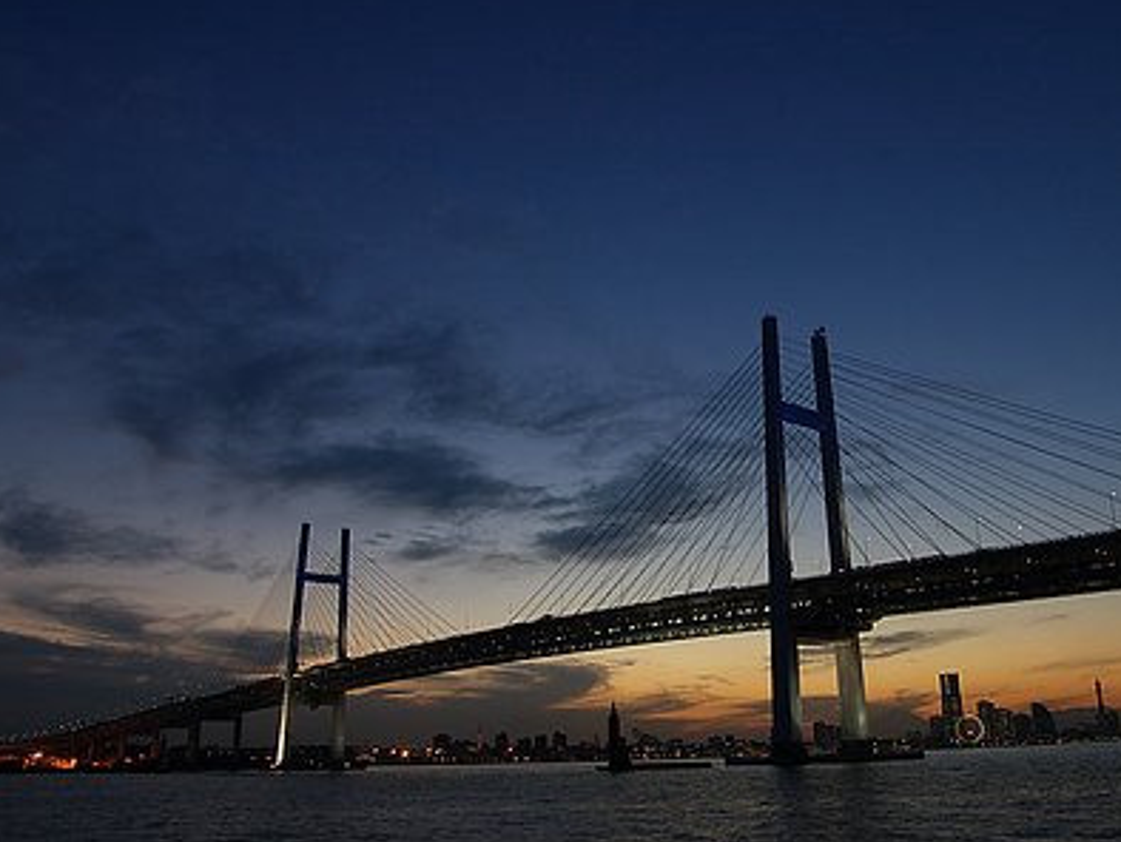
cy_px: 424
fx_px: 972
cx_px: 660
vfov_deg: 46.8
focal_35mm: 30
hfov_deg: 59.5
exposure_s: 1/2.5
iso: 200
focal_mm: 16
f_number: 11
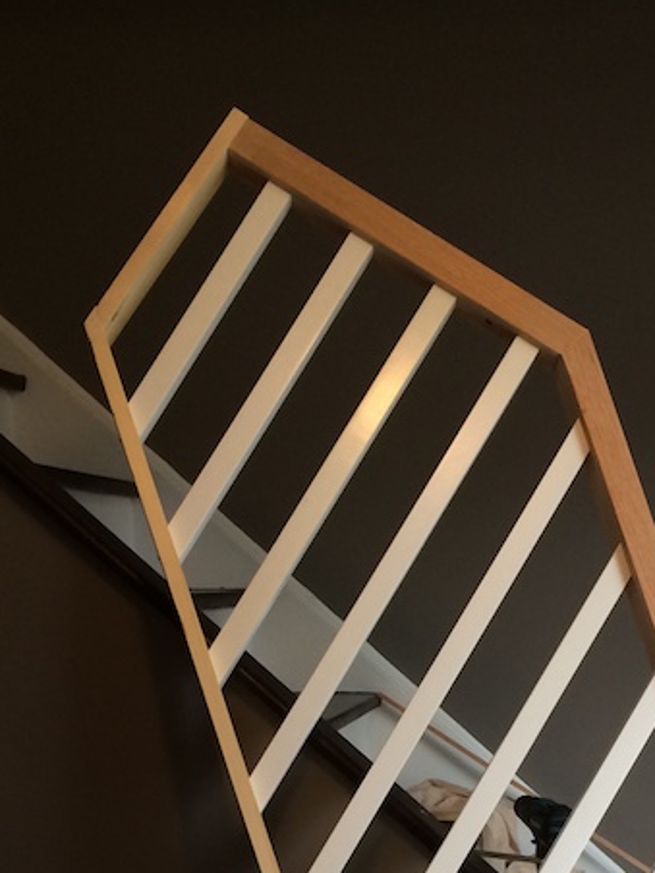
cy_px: 915
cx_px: 450
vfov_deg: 26.7
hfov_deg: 21.5
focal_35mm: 68
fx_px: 1716
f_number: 2.2
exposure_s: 1/30
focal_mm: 4.12
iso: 80
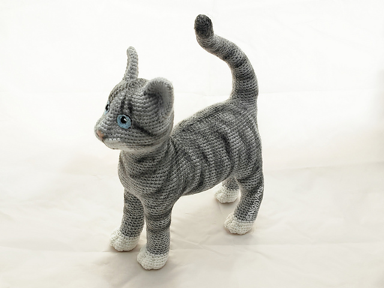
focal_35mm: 56
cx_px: 192
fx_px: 621
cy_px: 144
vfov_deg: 26.1
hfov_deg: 34.3
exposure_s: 1/2400
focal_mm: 5.5
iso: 50
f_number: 1.8
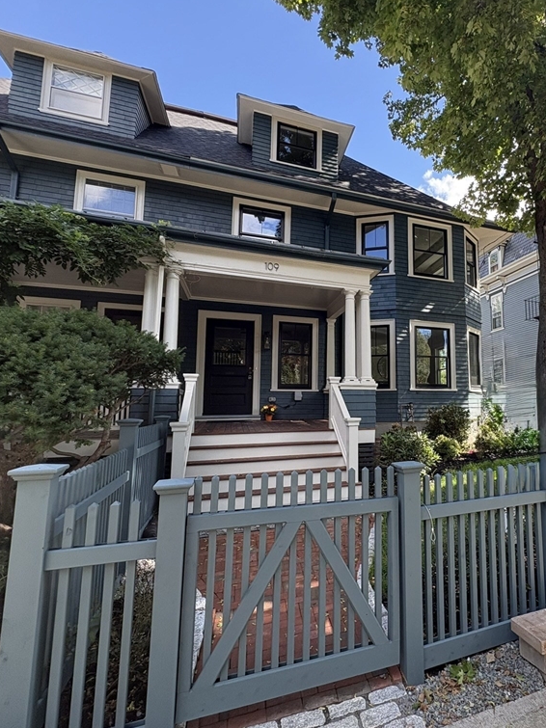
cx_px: 407
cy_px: 365
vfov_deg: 84.7
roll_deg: +1.0
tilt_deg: +5.8
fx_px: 400
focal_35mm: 19
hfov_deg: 64.7
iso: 50
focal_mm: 2.22
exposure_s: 1/203
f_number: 2.2
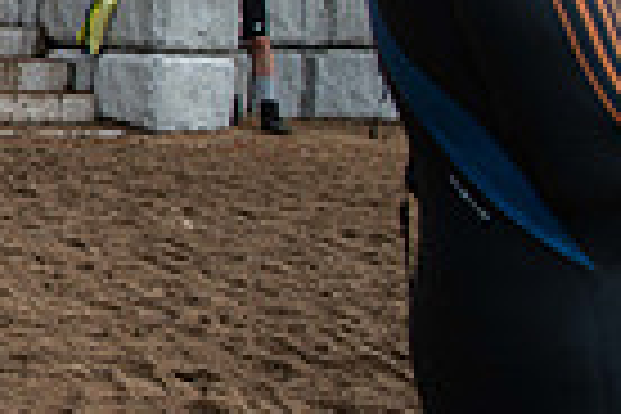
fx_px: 1742
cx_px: -657
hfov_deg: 15.6
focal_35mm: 101
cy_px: 61
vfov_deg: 13.5
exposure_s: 1/640
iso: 320
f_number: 3.5
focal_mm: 24
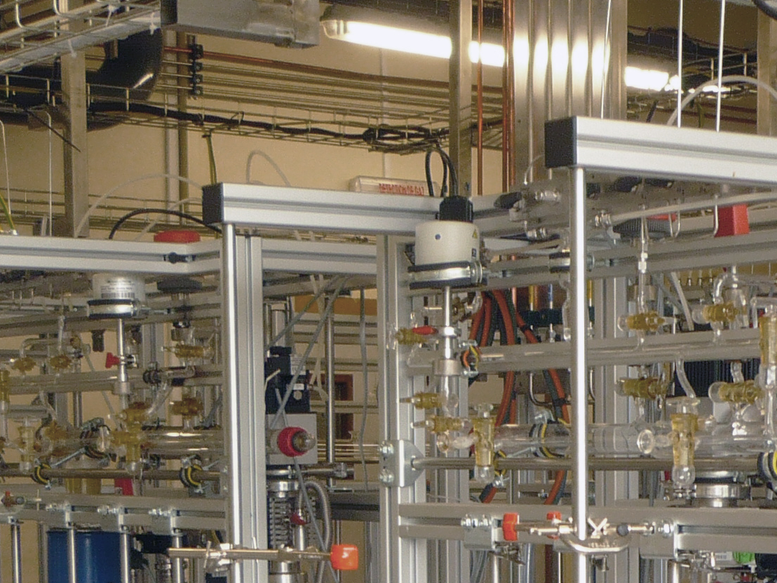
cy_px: 709
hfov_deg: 20.1
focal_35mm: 97
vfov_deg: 14.7
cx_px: 595
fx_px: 2177
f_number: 2.8
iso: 100
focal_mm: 5.8
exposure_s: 1/60
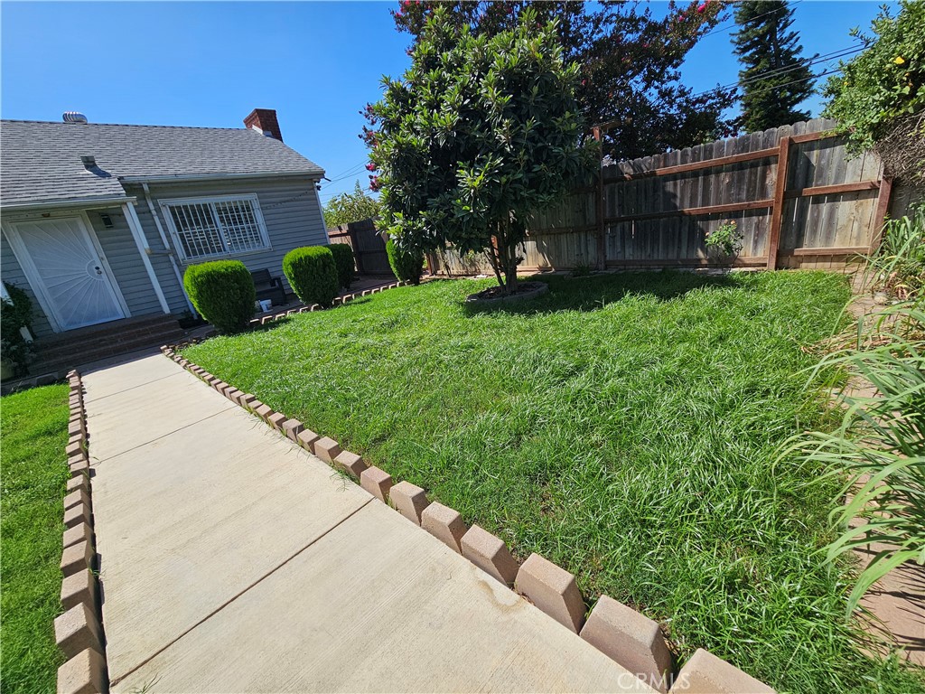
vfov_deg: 89.9
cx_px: 462
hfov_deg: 106.2
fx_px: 347
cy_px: 347
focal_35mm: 13
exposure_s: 1/2890
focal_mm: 2.2
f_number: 2.2
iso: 50
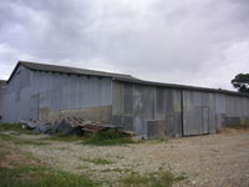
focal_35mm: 37
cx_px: 124
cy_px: 94
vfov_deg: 38.7
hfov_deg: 50.1
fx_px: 266
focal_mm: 6.1
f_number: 6.7
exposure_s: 1/180
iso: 50
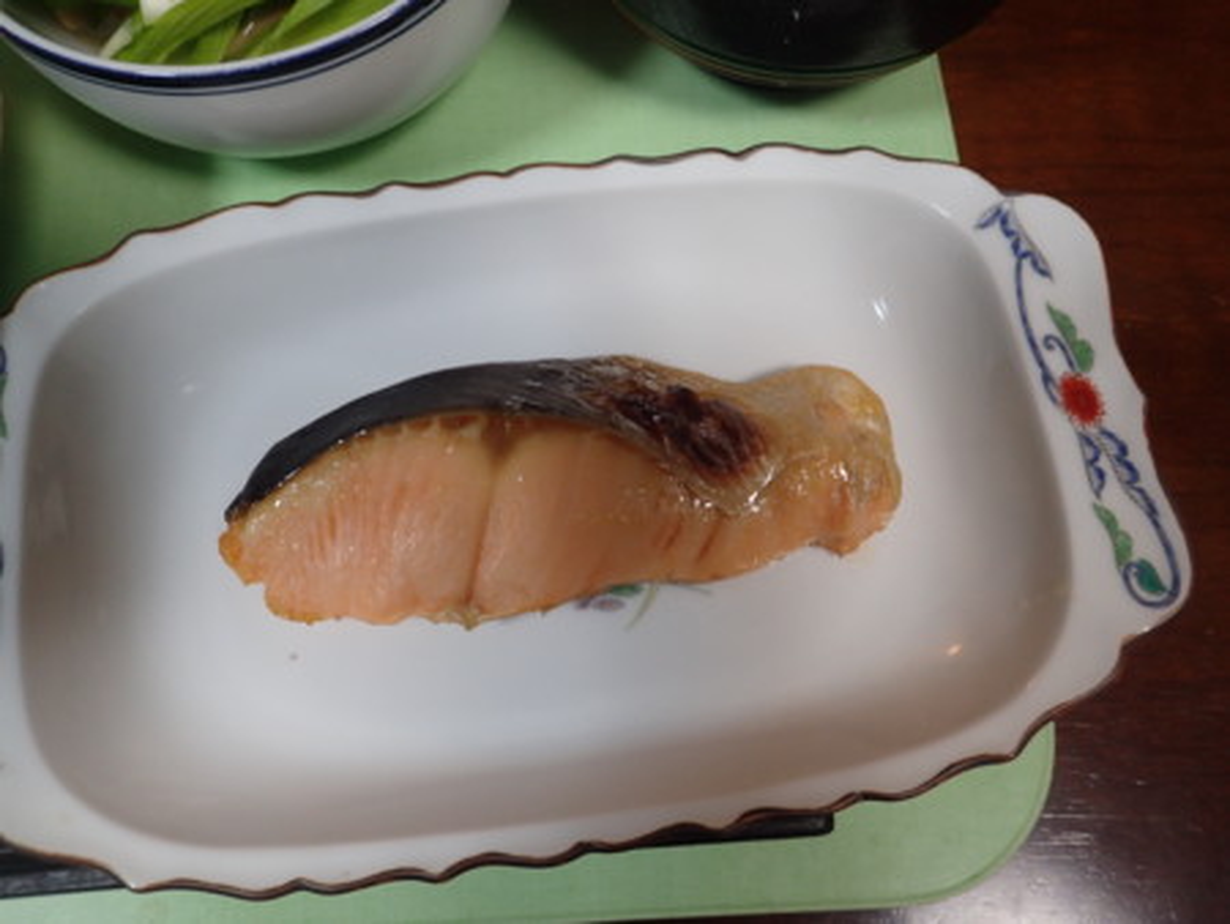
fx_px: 889
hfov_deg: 69.4
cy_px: 462
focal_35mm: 25
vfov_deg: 54.9
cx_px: 615
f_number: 2
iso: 200
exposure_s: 1/60
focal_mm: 4.5
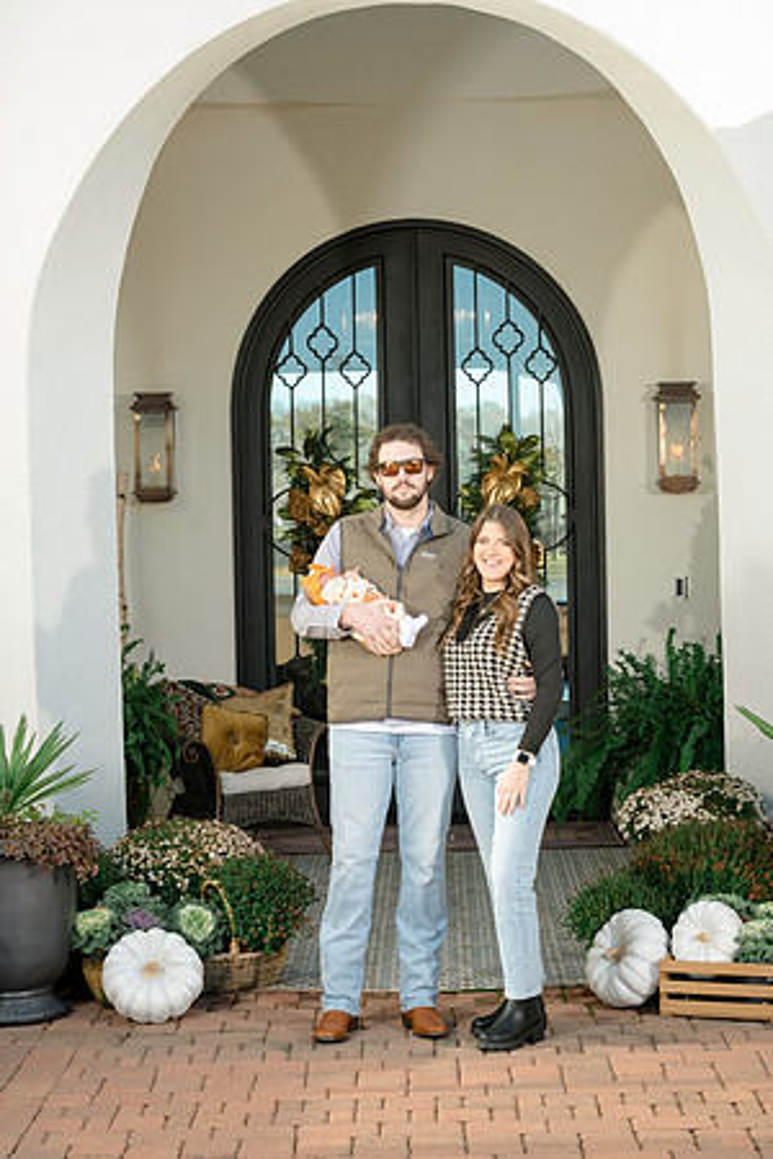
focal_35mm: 85
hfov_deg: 16.1
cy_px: 580
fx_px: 2737
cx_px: 386
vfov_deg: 23.9
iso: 400
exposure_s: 1/250
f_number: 7.1
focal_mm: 85
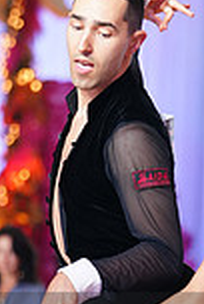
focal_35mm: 415
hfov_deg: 3.3
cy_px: 360
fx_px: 3511
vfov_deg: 4.9
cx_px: 241
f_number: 2.8
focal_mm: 109
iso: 1600
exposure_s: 1/320
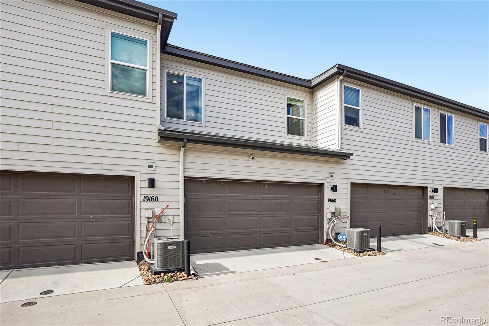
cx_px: 244
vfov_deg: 67.4
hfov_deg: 90.0
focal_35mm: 18
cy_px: 163
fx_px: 244
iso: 100
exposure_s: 1/200
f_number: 8
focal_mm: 12
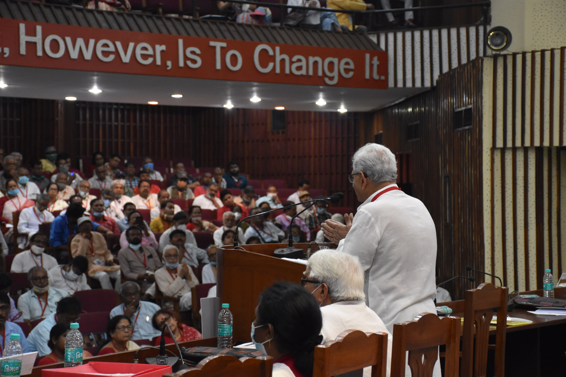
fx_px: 1321
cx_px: 283
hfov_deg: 24.2
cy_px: 188
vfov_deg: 16.3
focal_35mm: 84
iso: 2500
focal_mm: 56
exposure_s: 1/60
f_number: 4.8
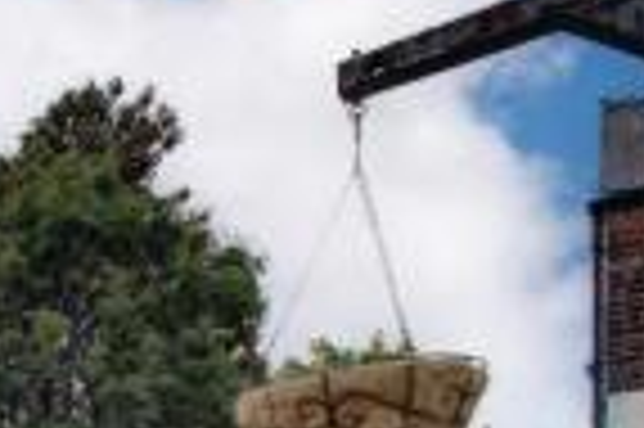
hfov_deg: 26.7
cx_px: -347
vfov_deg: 22.1
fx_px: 893
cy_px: 647
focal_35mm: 50
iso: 400
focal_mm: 10
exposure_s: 1/500
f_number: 8
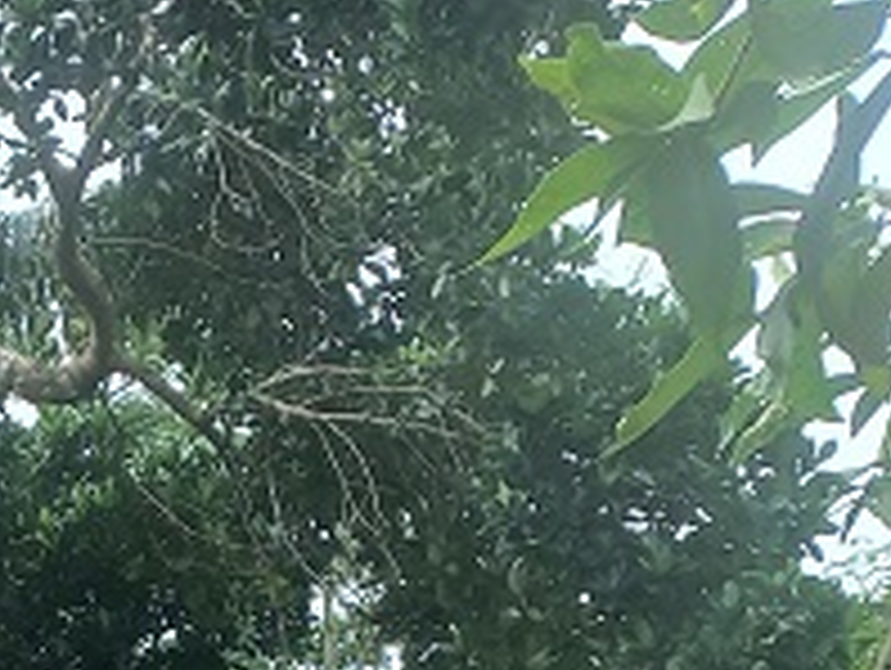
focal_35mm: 126
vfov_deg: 10.9
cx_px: -446
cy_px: 1286
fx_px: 3247
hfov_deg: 14.6
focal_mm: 4.6
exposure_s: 1/159
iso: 25
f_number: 1.8
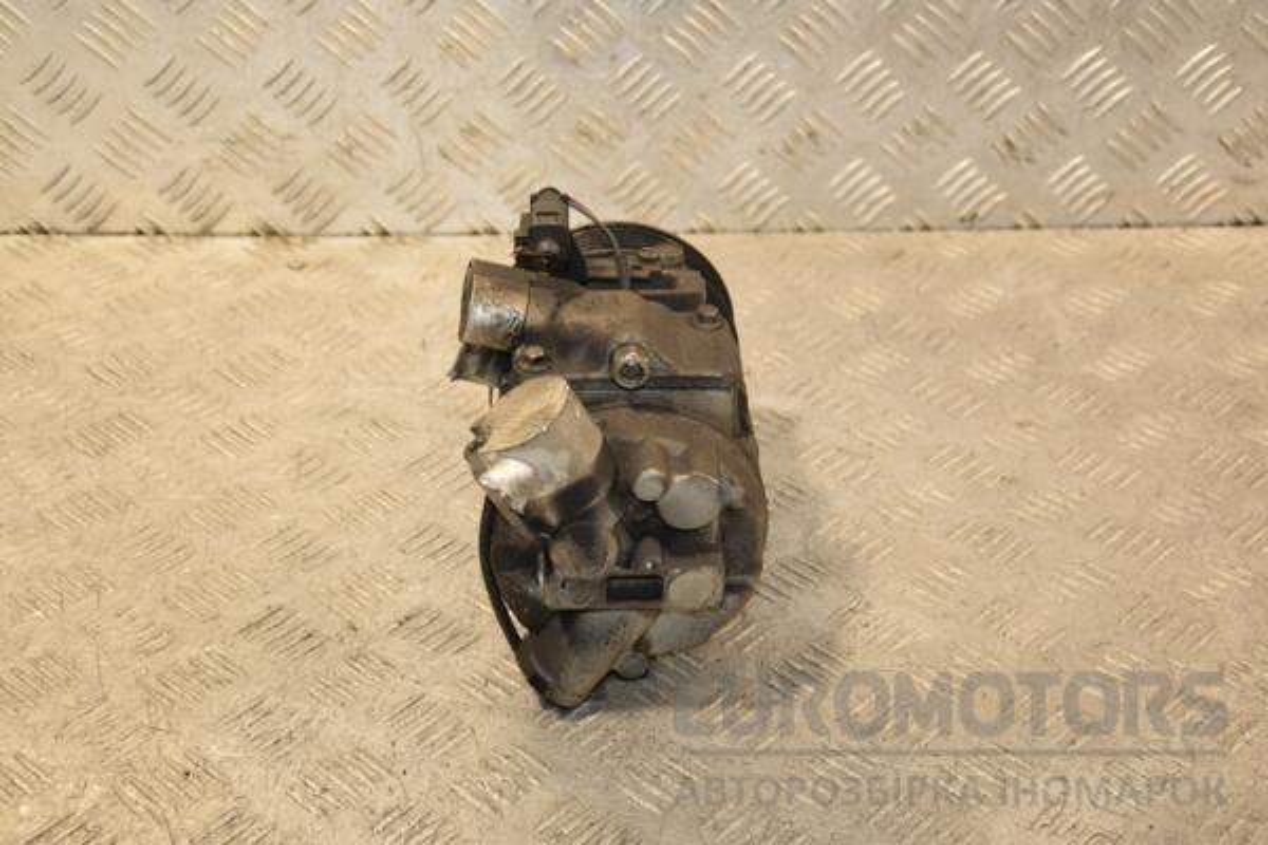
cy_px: 422
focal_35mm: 60
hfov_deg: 33.4
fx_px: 2113
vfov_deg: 22.6
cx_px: 634
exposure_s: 1/200
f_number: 5.6
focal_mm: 40
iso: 800
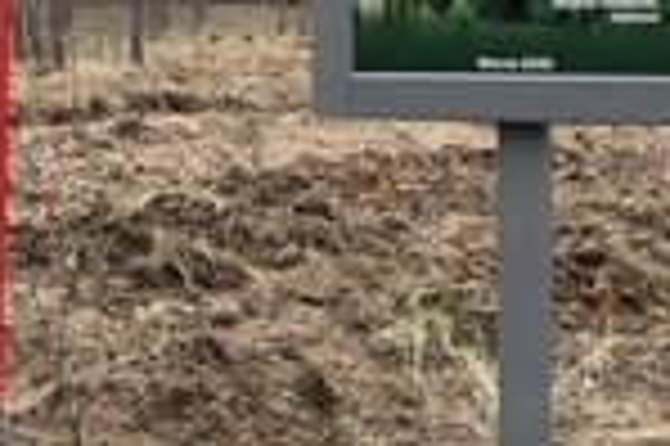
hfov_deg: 15.2
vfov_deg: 10.1
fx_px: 2491
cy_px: 27
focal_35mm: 134
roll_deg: +0.7
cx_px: 108
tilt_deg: +0.3
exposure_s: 1/723
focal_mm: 6.76
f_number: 1.78
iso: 64
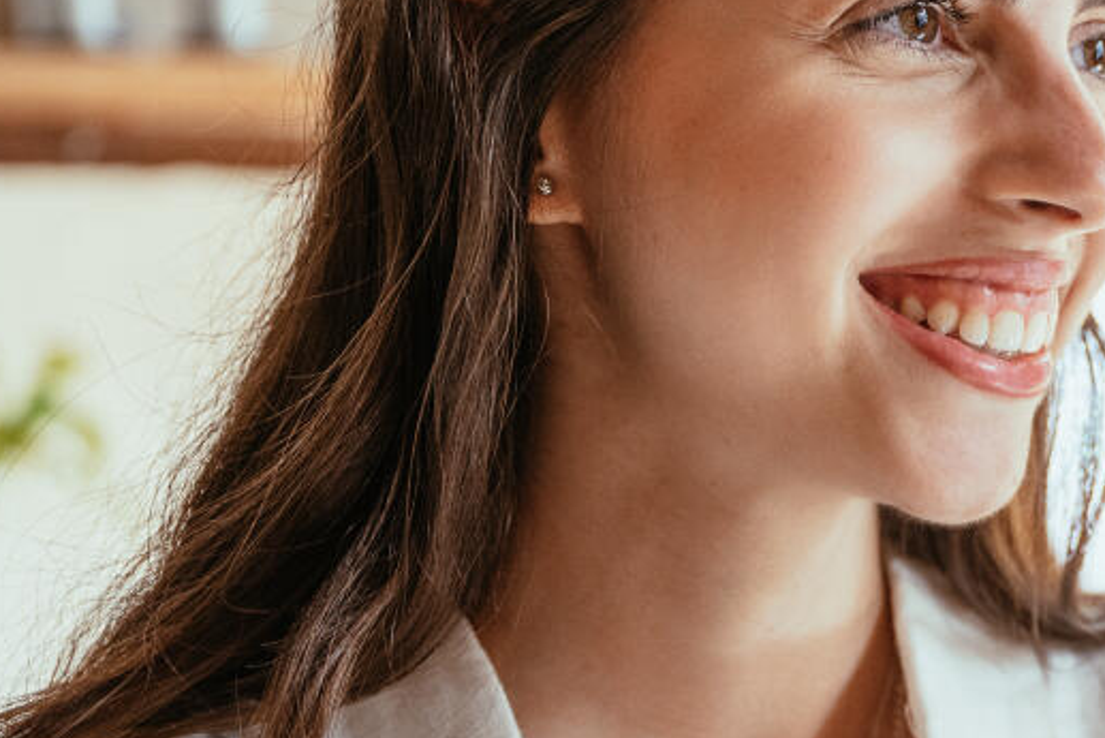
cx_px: 1347
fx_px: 3408
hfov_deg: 17.5
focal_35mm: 111
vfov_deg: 12.3
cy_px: 508
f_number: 2.8
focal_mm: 41
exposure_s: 1/400
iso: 500
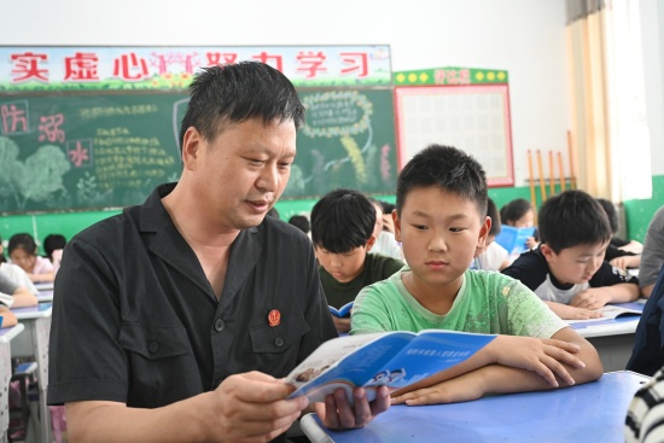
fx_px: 719
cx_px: 332
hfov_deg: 49.5
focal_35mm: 39
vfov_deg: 34.2
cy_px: 222
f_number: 4.5
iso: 1600
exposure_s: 1/80
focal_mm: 39
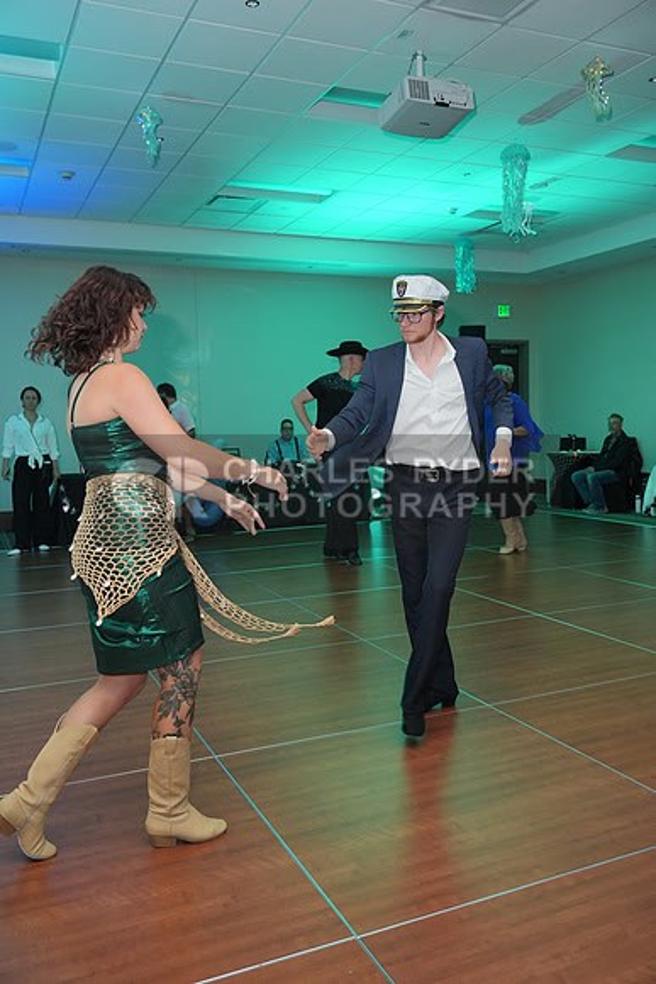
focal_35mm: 31
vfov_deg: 60.3
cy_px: 492
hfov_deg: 42.3
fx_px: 847
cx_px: 328
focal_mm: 31
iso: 3200
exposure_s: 1/200
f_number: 4
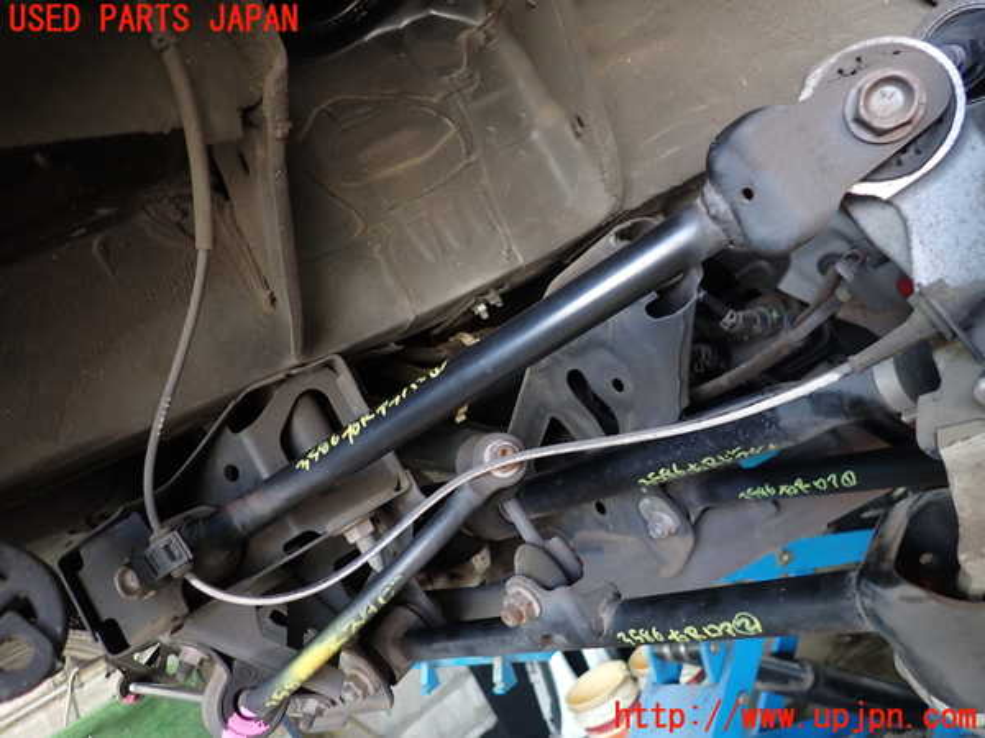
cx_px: 492
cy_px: 369
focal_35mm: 25
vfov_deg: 54.9
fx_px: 711
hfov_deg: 69.4
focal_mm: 4.5
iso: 200
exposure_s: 1/30
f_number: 2
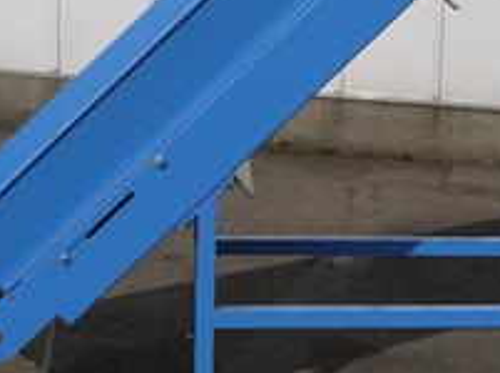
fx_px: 1932
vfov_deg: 11.0
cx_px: 453
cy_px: 20
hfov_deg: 14.6
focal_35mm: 134
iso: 100
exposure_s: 1/640
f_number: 10
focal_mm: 21
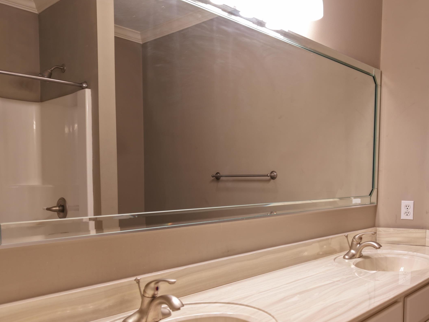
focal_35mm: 35
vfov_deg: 40.3
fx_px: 434
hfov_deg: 52.5
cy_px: 207
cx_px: 244
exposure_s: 1/20
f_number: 1.8
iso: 120
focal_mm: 8.67
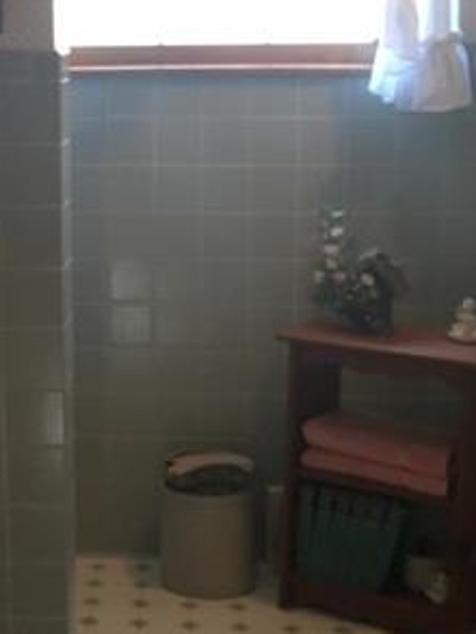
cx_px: 65
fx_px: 1392
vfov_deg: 25.6
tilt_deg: -11.3
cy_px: 305
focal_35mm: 76
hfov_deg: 19.1
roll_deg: +0.6
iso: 80
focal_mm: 4.15
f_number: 2.2
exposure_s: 1/30
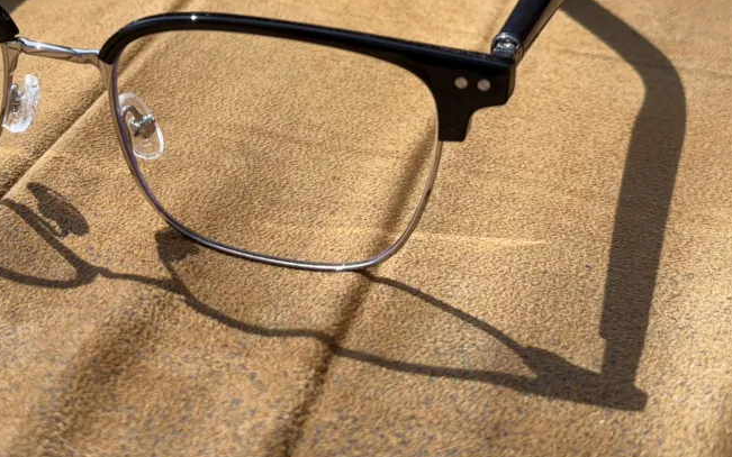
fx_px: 1596
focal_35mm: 80
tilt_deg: -25.4
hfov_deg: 25.5
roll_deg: -0.1
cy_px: 61
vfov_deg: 16.1
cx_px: 172
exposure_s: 1/463
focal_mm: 6.76
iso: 64
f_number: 1.78
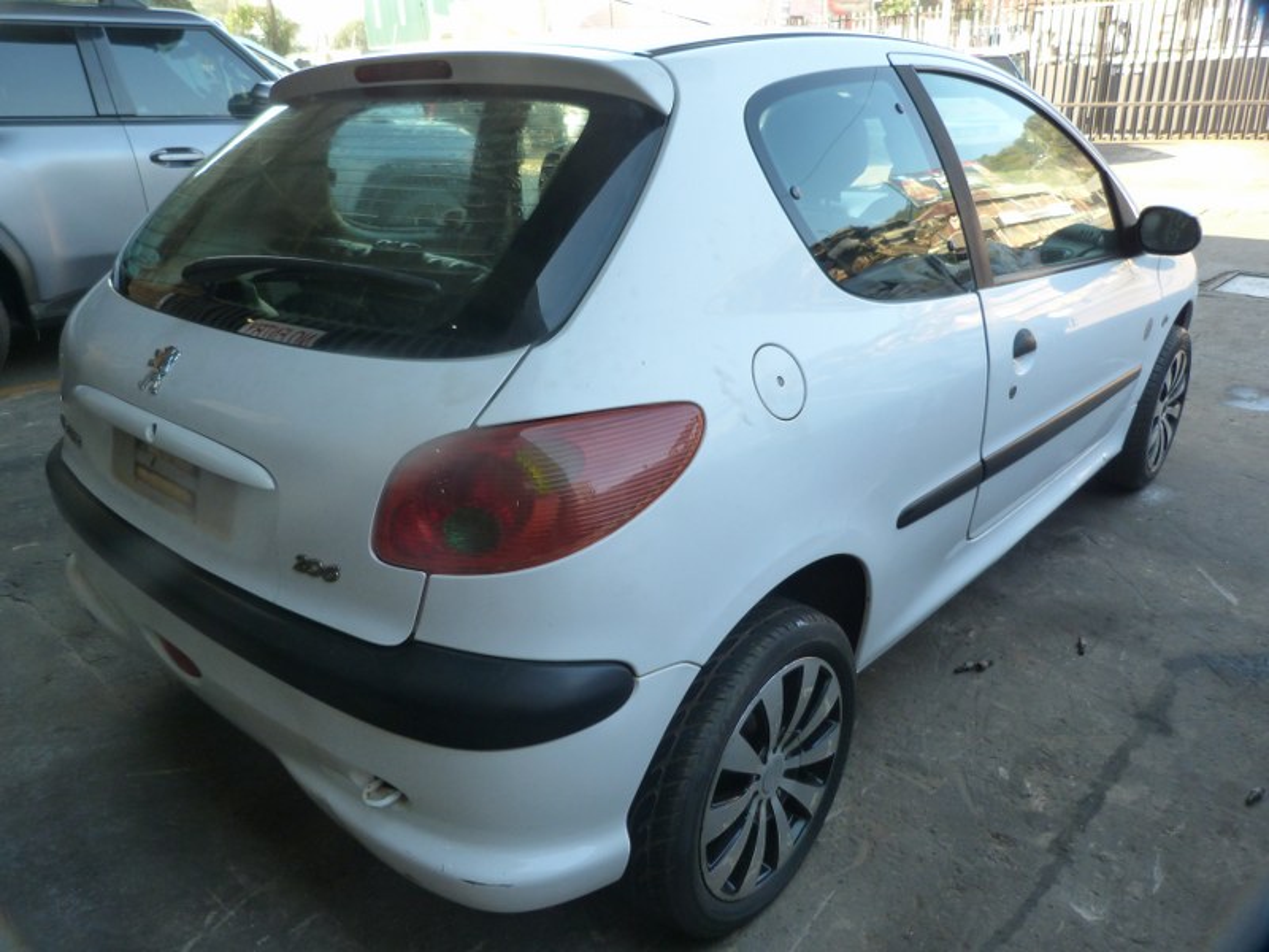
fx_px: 916
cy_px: 476
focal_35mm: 25
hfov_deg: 69.4
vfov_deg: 54.9
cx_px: 634
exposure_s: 1/80
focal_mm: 4.5
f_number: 2.8
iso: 125
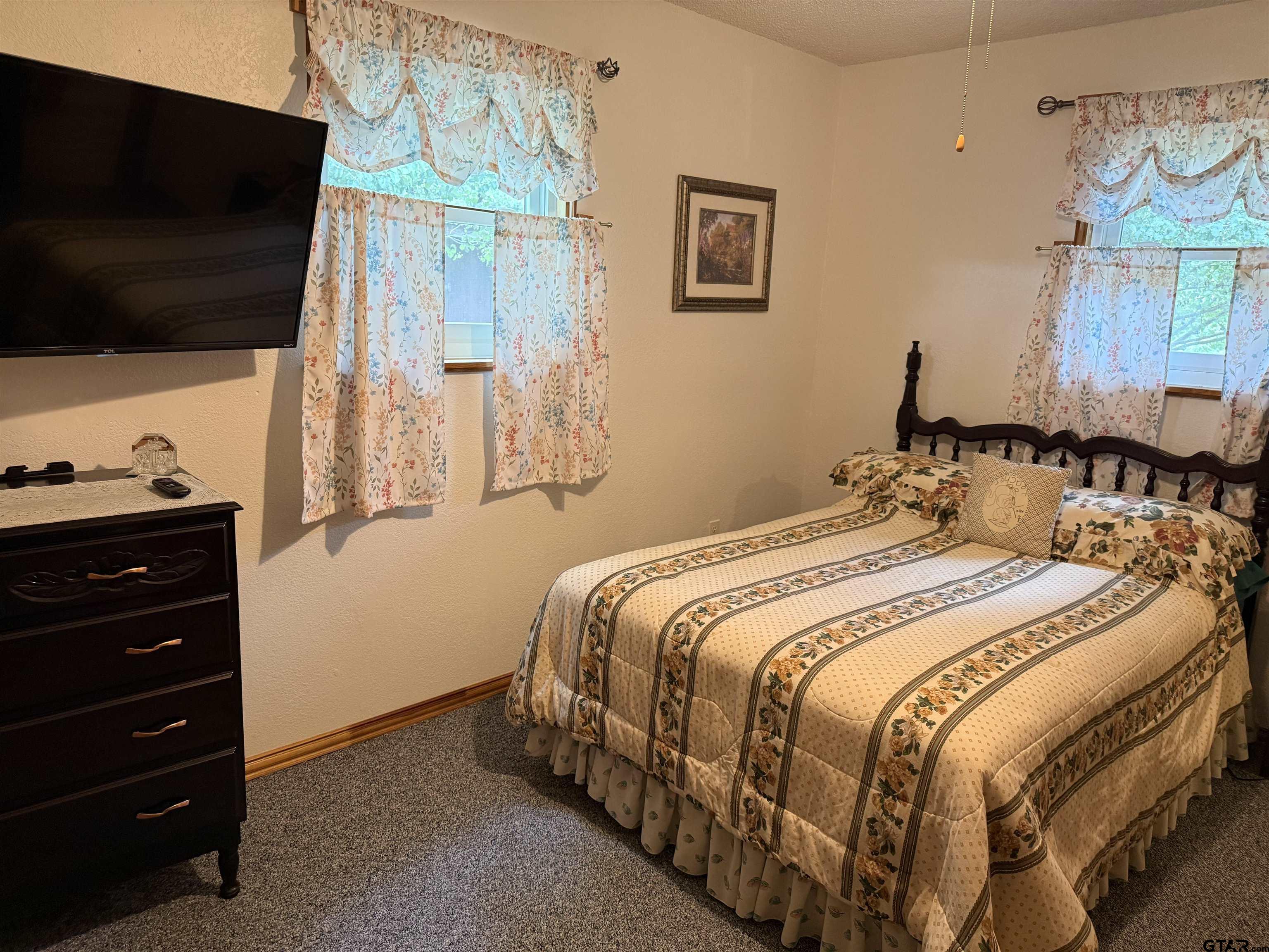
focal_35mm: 24
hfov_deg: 71.6
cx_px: 634
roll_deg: -2.9
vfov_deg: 56.8
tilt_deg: -10.8
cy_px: 476
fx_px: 880
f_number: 1.78
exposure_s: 1/60
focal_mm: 6.76
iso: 320
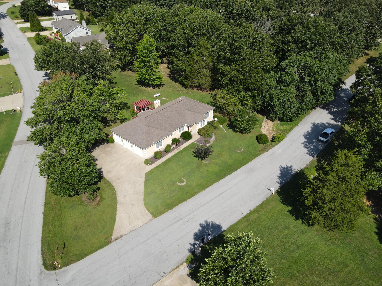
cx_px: 191
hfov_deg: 71.6
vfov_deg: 56.8
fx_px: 265
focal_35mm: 24
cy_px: 143
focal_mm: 4.5
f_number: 2.8
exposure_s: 1/640
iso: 100
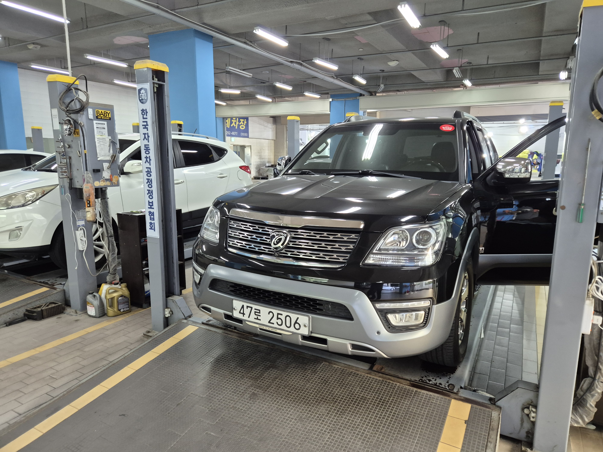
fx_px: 401
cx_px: 302
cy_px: 226
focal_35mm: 23
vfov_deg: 58.9
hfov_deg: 73.9
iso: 640
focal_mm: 5.4
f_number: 1.8
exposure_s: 1/120
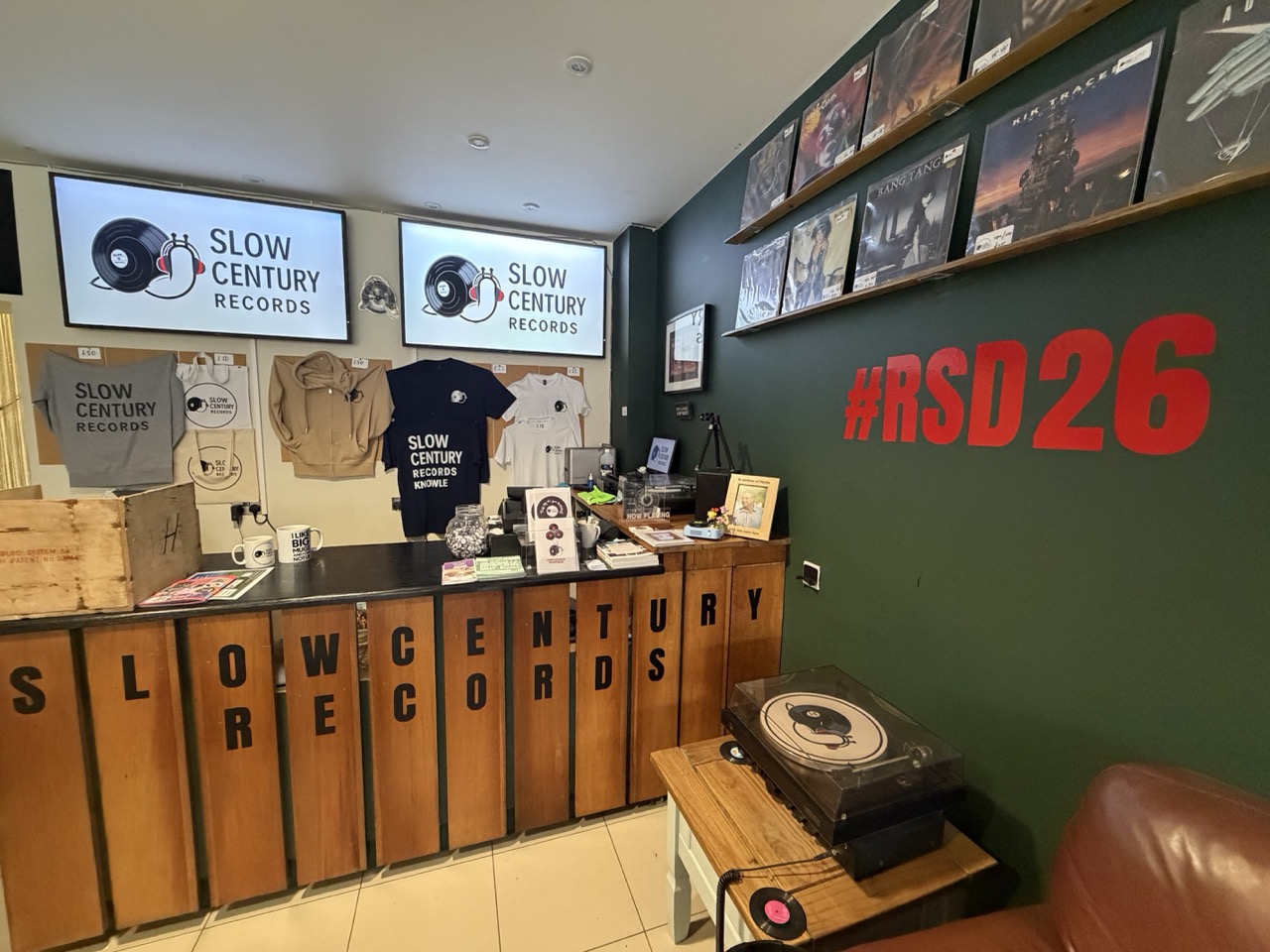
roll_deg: -0.6
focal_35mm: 14
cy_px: 476
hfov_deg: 102.1
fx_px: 514
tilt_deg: -6.5
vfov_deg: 85.7
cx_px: 635
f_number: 2.2
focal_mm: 2.22
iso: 800
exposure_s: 1/60
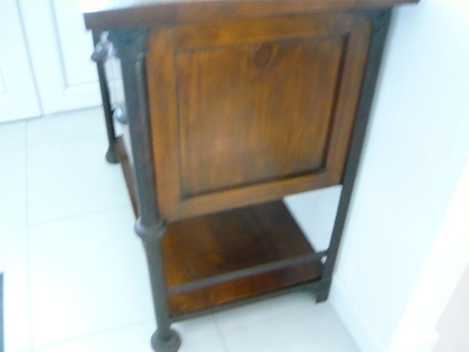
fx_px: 447
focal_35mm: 33
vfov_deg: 42.9
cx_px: 234
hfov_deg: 55.4
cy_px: 176
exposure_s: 1/8
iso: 1250
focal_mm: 5.5
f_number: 2.8
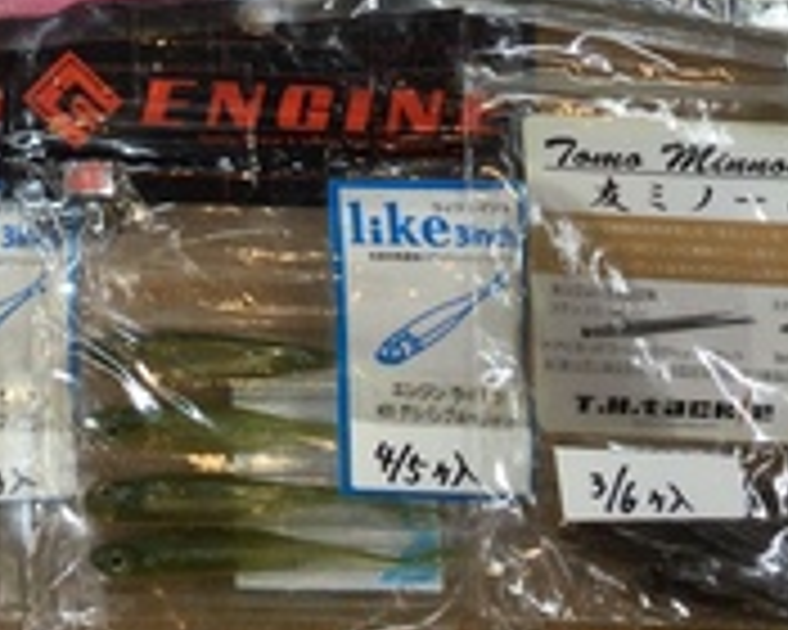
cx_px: 86
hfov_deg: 18.2
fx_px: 2425
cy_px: -364
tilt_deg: -73.2
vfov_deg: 13.8
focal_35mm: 104
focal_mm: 3.3
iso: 32
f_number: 2.4
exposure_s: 1/60
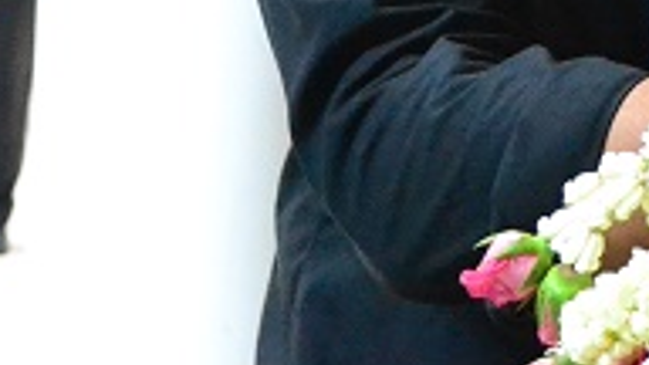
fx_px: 3944
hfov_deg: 9.1
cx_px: 1099
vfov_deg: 5.3
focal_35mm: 229
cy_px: -157
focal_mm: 35
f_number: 5
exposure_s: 1/160
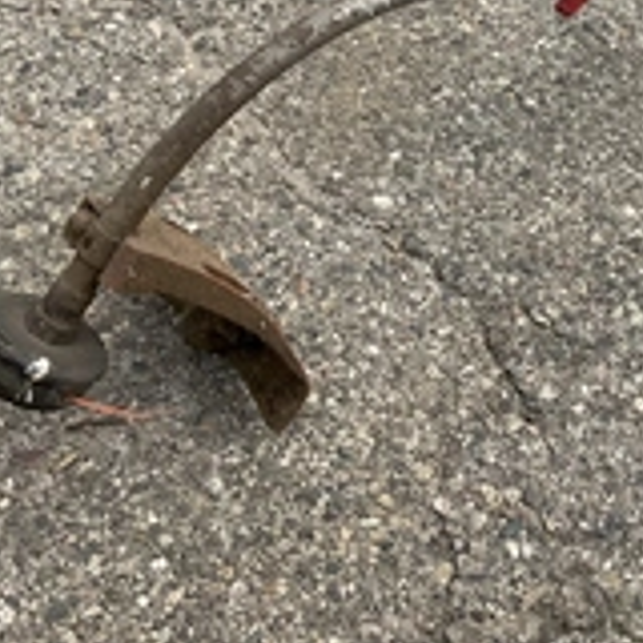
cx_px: 522
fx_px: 1345
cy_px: 84
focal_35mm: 64
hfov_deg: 26.3
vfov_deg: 26.1
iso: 25
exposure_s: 1/1626
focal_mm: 3
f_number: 1.8
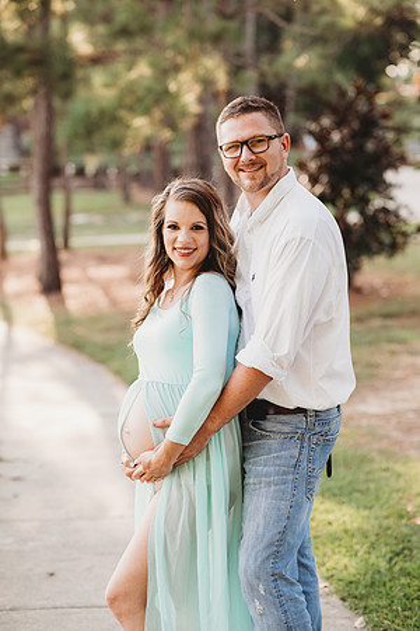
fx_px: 1487
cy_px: 316
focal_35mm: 85
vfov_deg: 23.9
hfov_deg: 16.1
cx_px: 210
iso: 160
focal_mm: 85
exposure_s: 1/320
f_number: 2.5
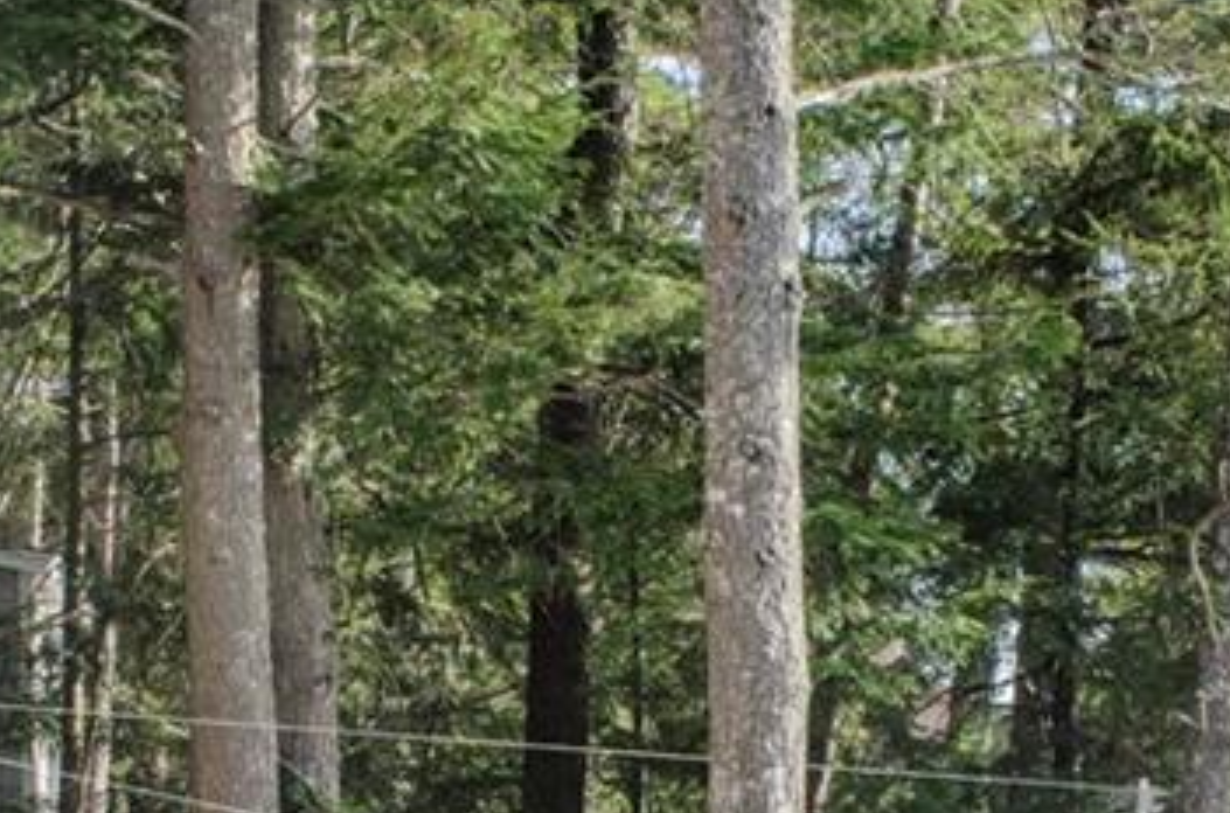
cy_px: 976
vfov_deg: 12.7
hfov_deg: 19.5
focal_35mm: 105
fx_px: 3578
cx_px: 578
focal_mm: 24
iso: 200
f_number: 13
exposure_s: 1/125
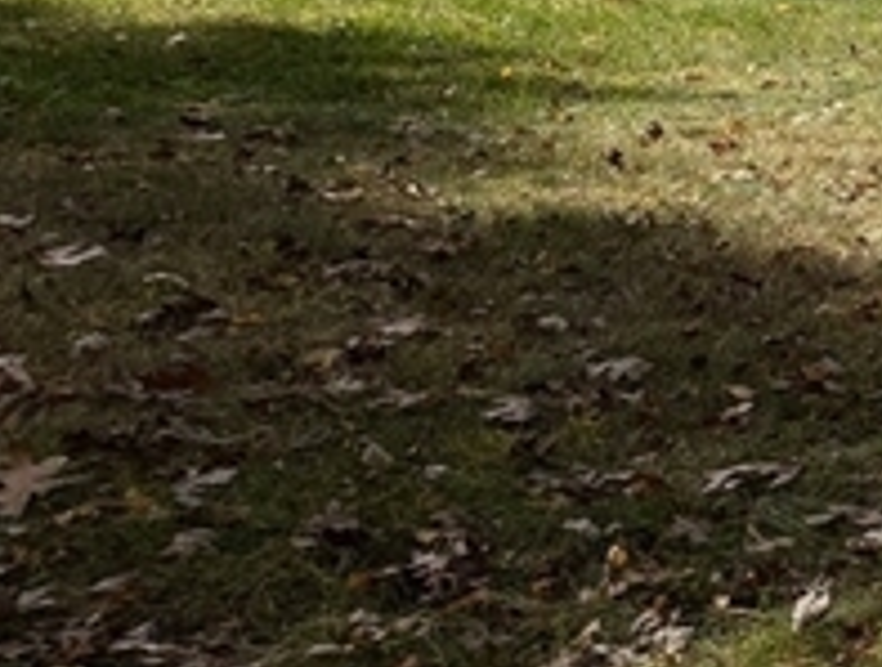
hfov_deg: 15.9
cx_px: 2051
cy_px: 201
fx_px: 1585
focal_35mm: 62
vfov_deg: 23.6
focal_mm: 2.23
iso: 38
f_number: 1.95
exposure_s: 1/2242
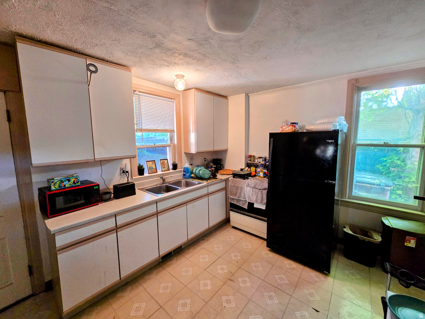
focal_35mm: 13
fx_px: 160
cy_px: 160
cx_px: 212
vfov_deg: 89.9
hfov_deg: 106.2
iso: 320
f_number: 2.2
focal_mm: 2.2
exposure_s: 1/60
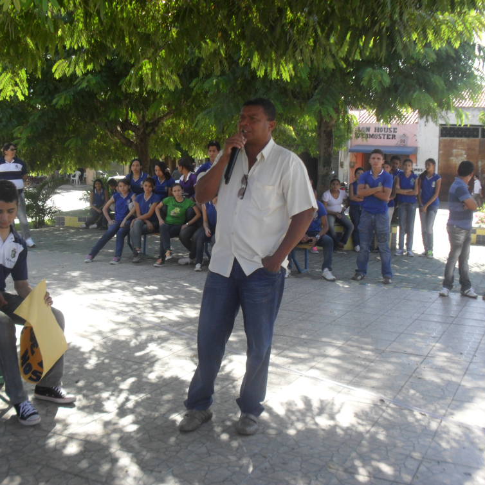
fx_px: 666
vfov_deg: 40.0
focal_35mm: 42
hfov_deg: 40.0
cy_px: 242
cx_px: 226
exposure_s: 1/250
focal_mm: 6.3
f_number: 3.2
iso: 100
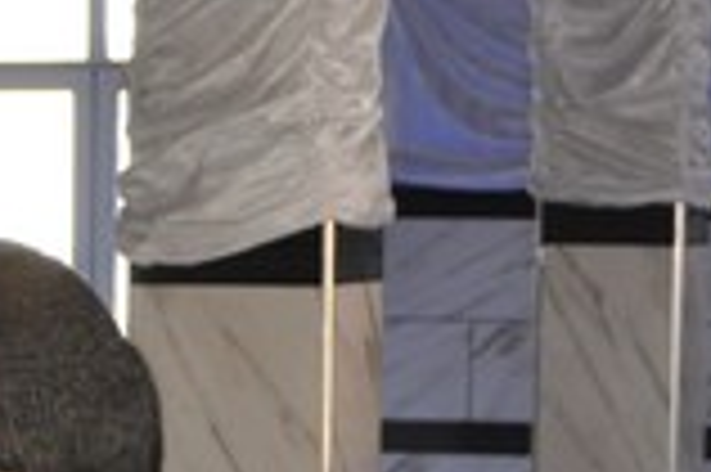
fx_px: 5761
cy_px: 726
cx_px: -590
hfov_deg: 6.9
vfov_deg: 4.7
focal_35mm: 292
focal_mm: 48
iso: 800
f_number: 5.3
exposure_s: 1/60
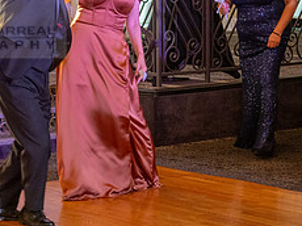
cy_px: 102
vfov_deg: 10.0
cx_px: 87
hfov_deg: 13.3
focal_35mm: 148
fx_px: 1290
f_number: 4
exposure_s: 1/80
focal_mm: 44
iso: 800
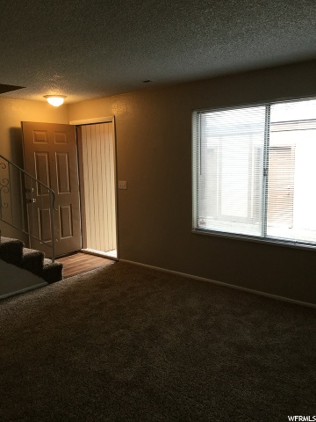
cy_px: 211
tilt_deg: -9.9
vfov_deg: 58.4
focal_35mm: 31
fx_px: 377
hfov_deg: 45.4
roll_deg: +0.4
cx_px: 158
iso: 50
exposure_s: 1/30
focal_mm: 3.3
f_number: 2.4
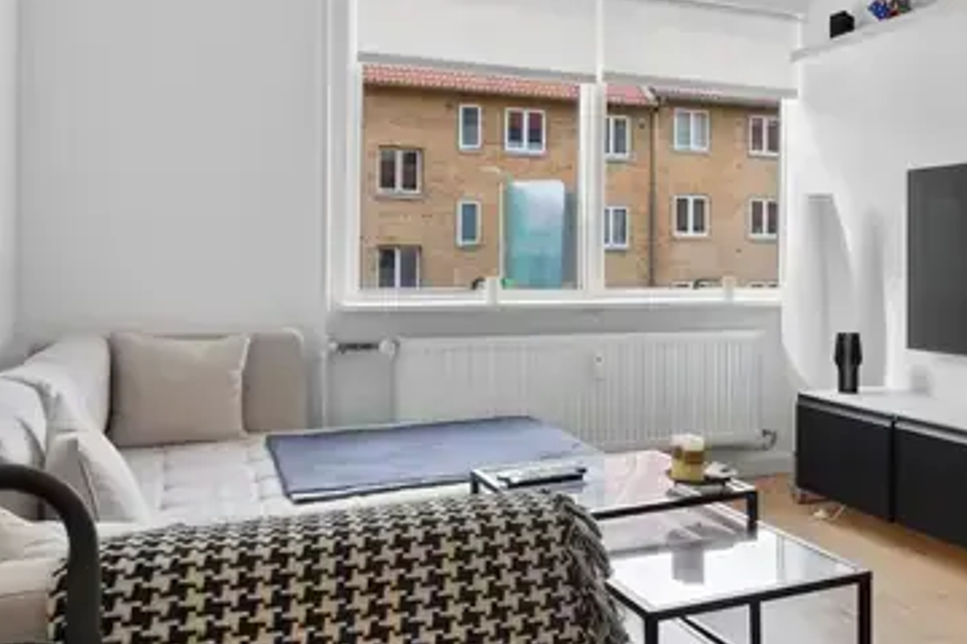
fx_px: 940
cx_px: 658
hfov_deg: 53.2
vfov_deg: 37.8
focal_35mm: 35
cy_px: 279
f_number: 8
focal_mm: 21
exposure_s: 1/20
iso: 400
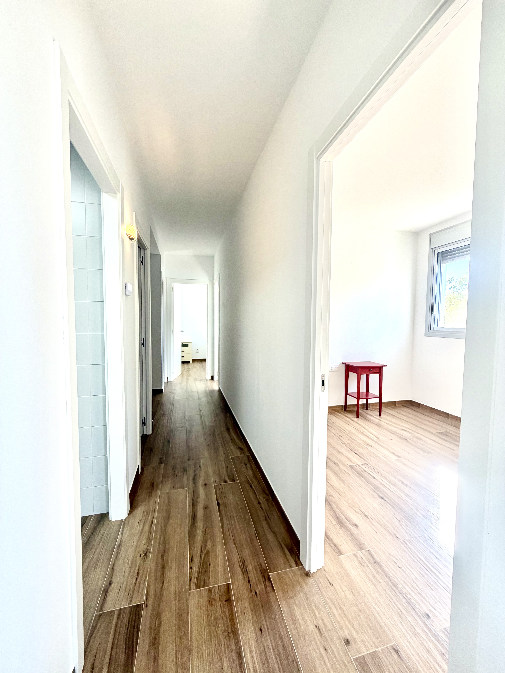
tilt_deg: -2.4
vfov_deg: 102.1
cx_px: 252
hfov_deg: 85.7
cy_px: 336
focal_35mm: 14
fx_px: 272
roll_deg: -1.9
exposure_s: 1/121
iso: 100
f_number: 2.2
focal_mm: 2.22
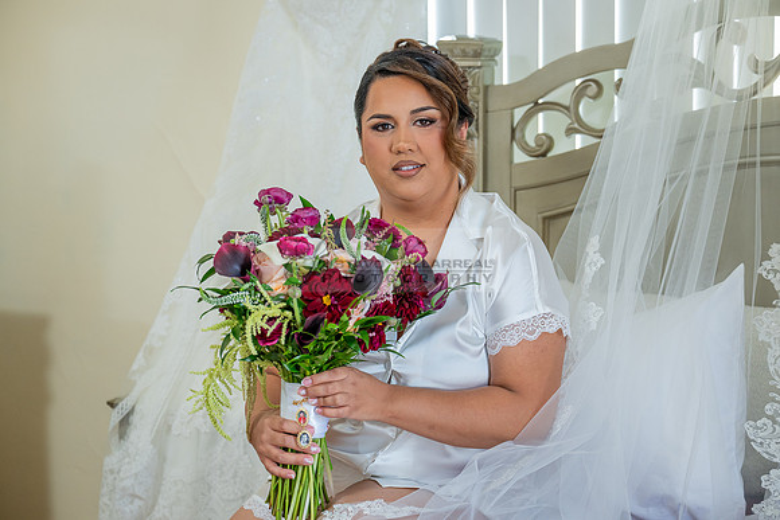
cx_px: 390
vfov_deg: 20.0
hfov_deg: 29.6
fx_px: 1474
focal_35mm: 68
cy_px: 260
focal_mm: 68
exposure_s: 1/125
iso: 640
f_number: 3.5
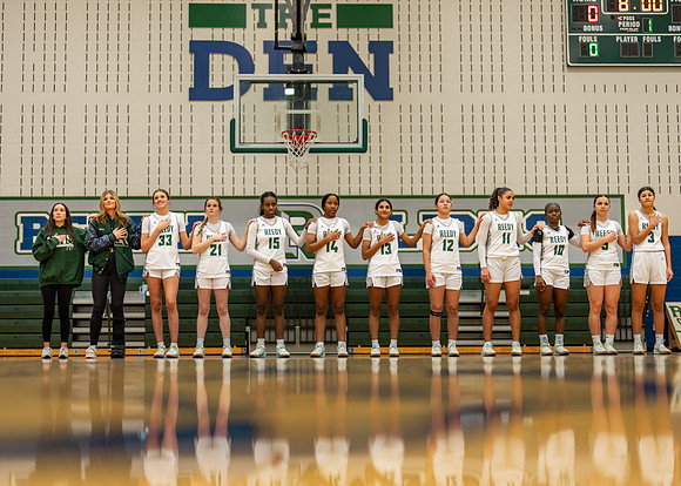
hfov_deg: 34.5
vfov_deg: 25.0
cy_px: 257
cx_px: 331
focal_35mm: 57
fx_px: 1096
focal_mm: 50
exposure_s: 1/500
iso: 500
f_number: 1.2
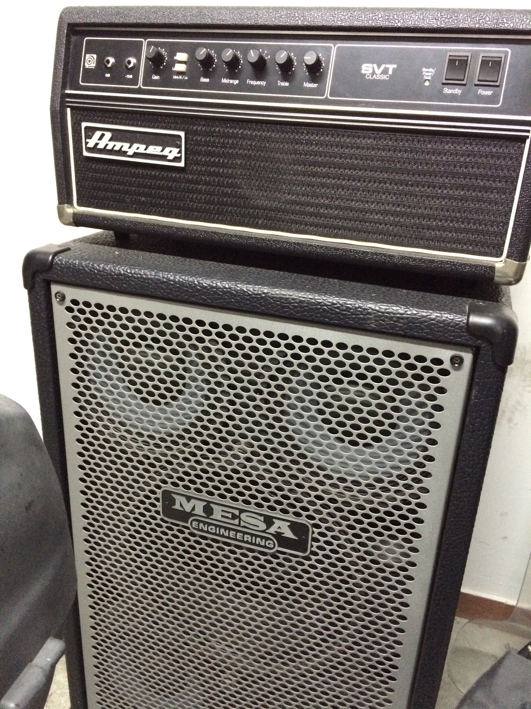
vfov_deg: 61.7
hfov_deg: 48.2
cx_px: 266
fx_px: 593
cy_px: 354
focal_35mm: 29
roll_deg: -2.0
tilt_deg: -21.4
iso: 320
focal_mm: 4.15
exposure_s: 1/17
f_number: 2.2
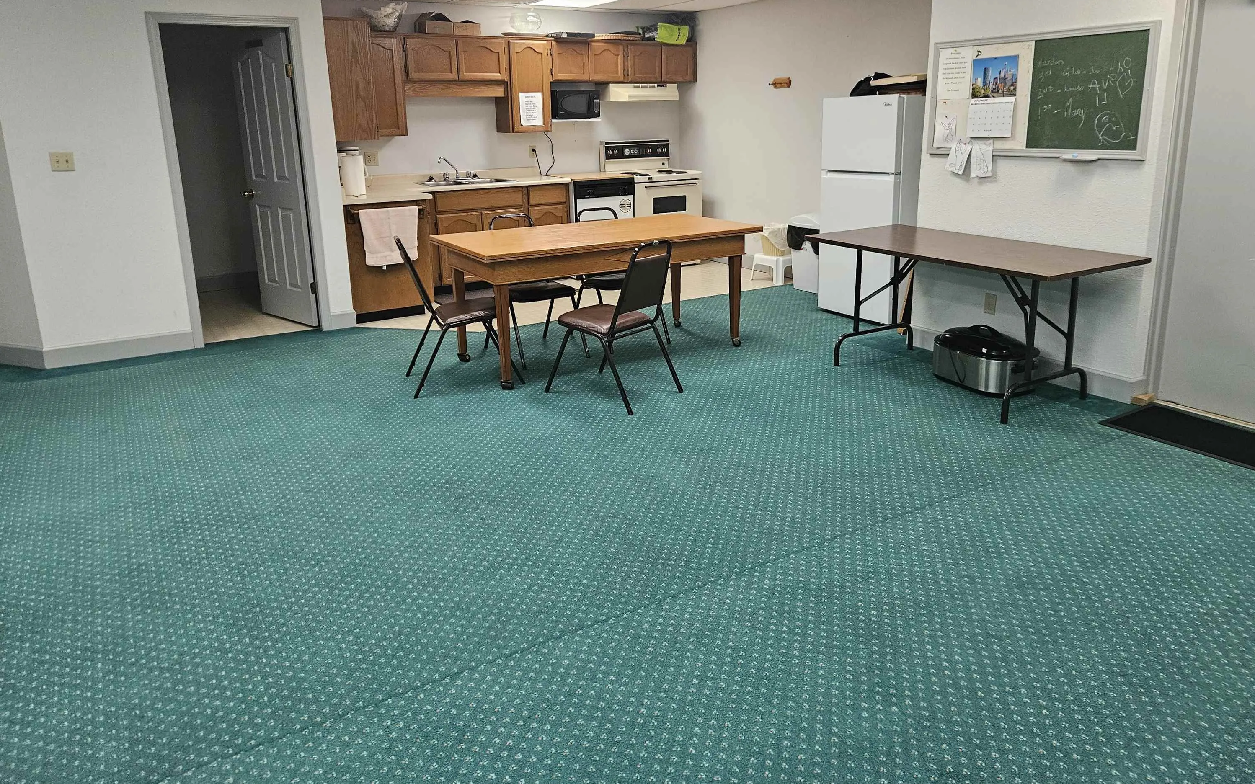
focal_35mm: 25
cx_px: 629
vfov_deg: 48.9
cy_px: 306
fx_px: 855
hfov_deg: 72.6
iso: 400
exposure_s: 1/120
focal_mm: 5.4
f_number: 1.8
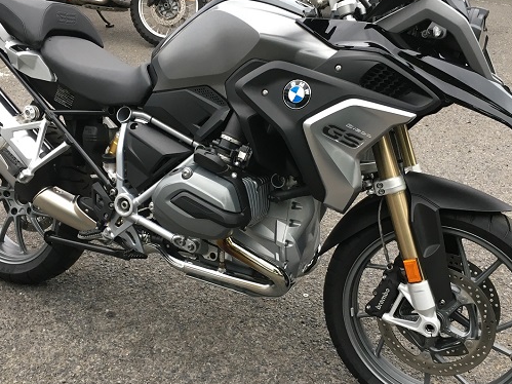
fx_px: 606
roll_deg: -3.0
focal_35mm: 41
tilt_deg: -26.5
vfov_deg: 35.1
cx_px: 245
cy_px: 190
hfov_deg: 45.8
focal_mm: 4.15
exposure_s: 1/30
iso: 64
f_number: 2.2
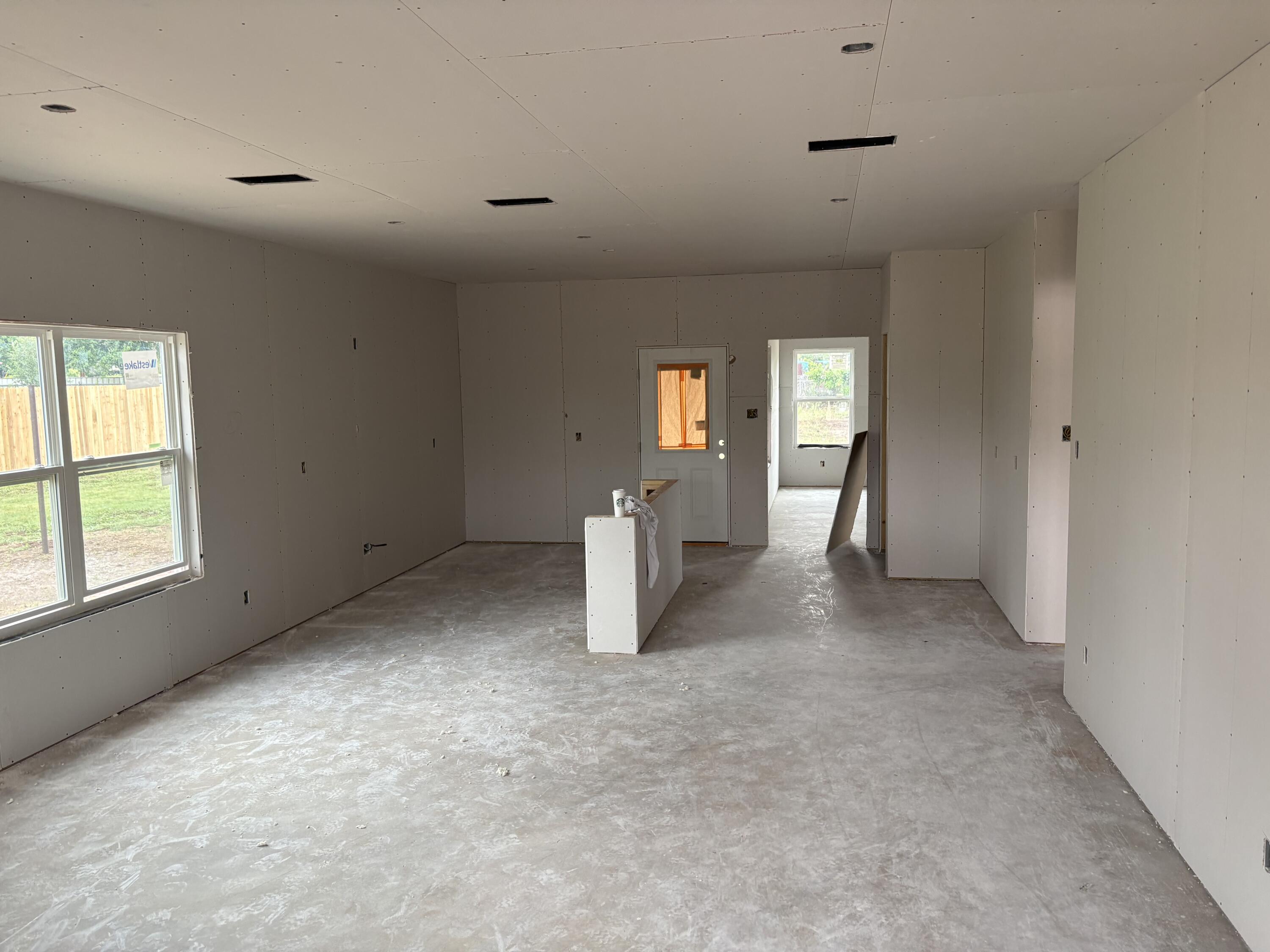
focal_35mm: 26
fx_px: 954
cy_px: 476
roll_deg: +2.8
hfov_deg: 67.3
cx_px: 635
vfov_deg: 53.1
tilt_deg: -2.7
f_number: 1.6
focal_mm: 5.96
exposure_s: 1/121
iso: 100
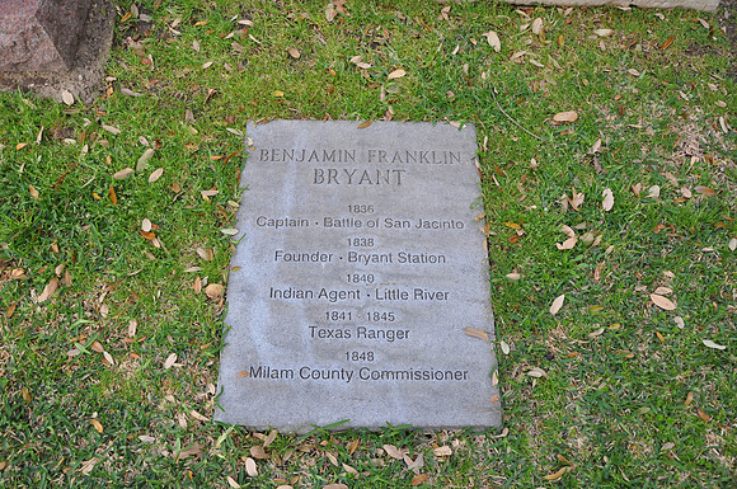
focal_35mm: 32
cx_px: 368
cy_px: 244
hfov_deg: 59.6
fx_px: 644
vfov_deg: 41.6
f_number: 5.6
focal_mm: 21
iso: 360
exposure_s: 1/125
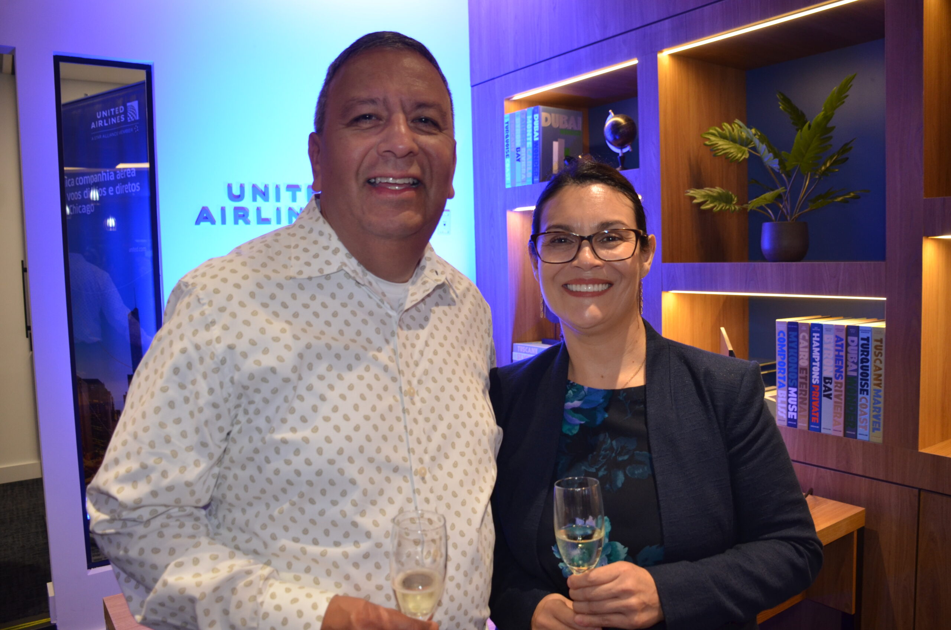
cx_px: 476
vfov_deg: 47.7
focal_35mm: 27
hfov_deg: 67.5
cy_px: 315
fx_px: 712
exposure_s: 1/60
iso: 640
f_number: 3.5
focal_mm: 18
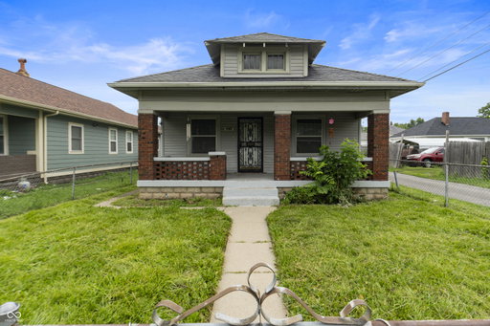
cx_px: 245
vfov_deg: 67.3
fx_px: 245
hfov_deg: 90.0
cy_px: 163
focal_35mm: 18
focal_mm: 12
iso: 250
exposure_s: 1/60
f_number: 9
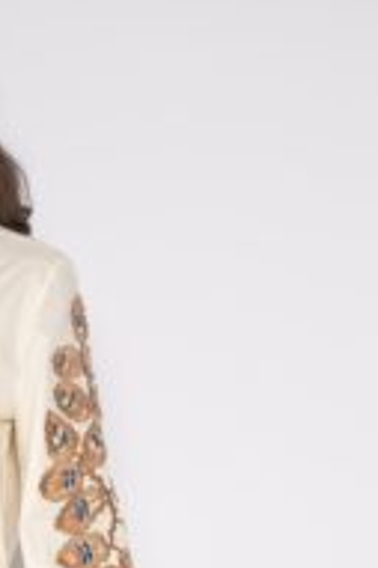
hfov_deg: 9.0
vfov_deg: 13.1
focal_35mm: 151
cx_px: -74
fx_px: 2382
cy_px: 754
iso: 400
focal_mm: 48
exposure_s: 1/125
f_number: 8
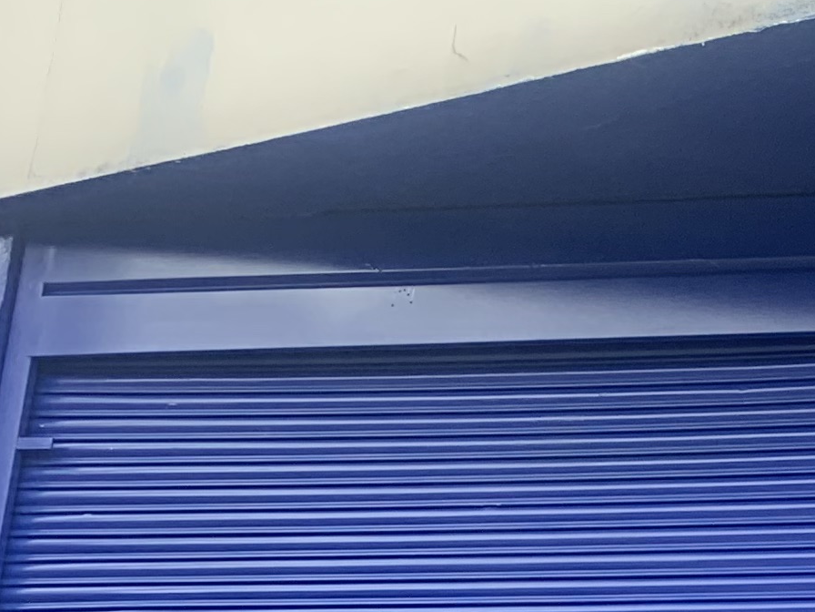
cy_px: 751
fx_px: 2755
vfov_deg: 12.3
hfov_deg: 13.4
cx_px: 1825
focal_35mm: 117
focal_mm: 4.25
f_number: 1.8
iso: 32
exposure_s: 1/121
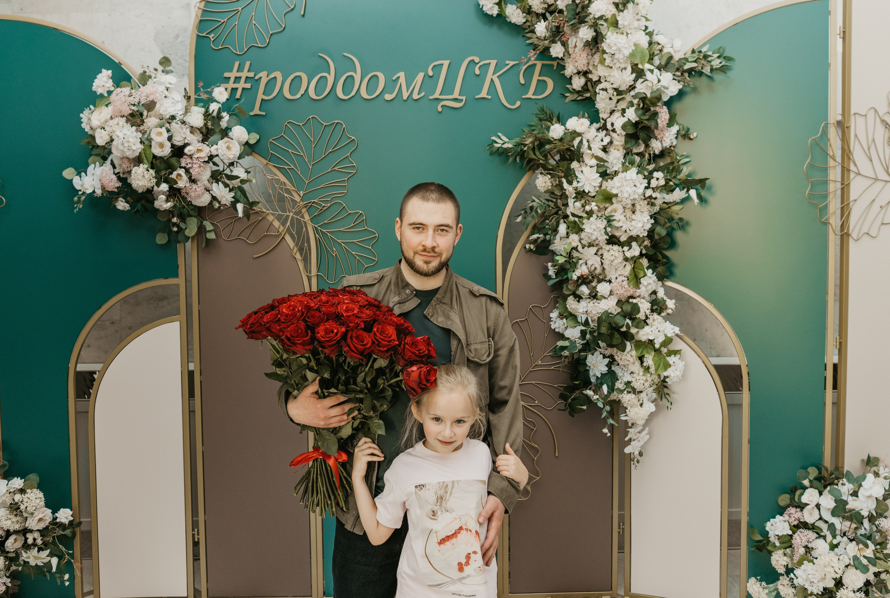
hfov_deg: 56.8
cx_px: 451
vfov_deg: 39.9
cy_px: 281
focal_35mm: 33
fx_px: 824
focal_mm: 30
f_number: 4.5
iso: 500
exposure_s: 1/160
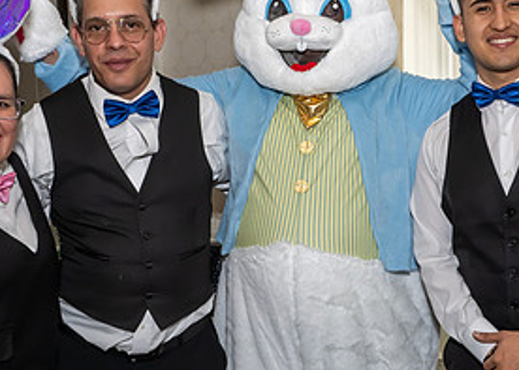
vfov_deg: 23.6
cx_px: 340
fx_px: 884
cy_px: 218
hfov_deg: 32.5
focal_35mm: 60
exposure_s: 1/250
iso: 640
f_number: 8
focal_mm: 17
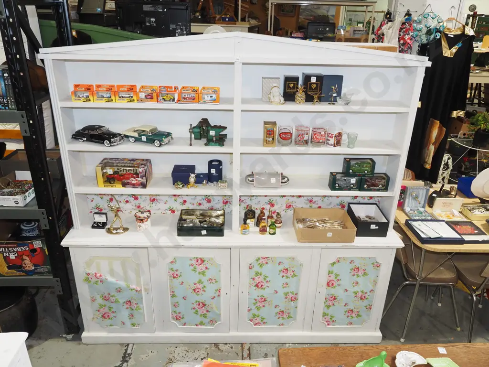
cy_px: 184
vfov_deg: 53.1
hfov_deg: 67.3
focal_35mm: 26
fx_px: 367
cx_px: 244
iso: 1000
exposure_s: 1/60
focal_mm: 13
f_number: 5.6
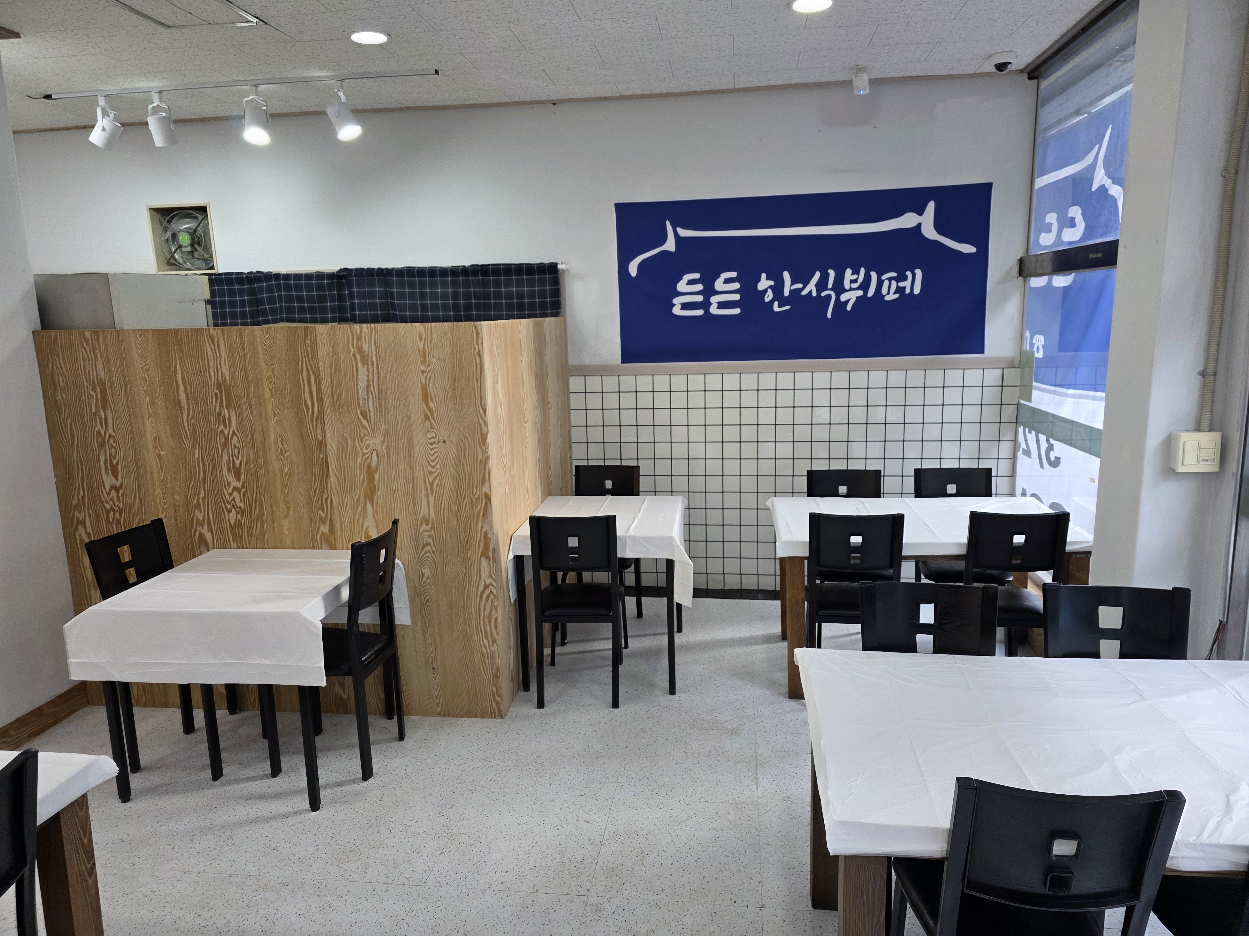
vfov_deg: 58.9
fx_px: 830
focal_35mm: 23
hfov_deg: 73.9
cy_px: 468
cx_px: 624
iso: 160
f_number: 1.7
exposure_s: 1/120
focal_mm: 6.3
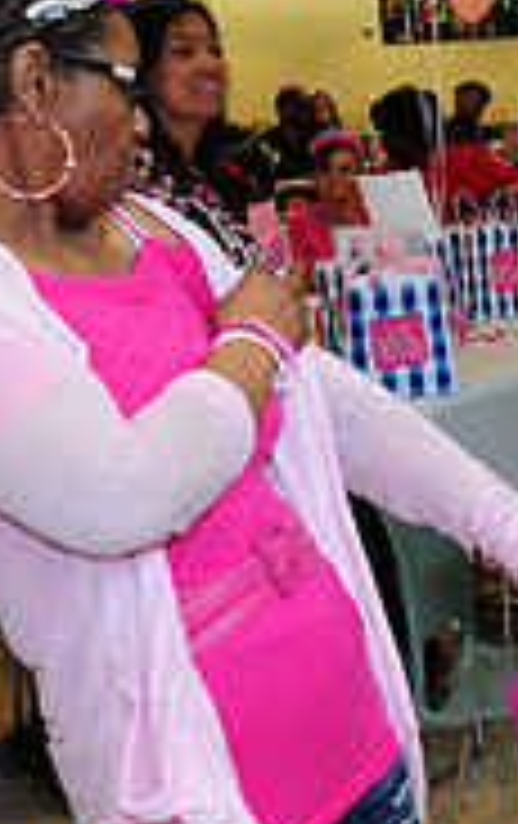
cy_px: 385
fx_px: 2610
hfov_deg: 10.7
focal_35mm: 116
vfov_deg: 17.9
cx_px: 901
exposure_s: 1/80
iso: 640
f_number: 5.6
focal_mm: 24
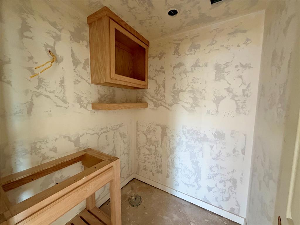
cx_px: 150
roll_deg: -0.3
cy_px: 112
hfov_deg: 102.1
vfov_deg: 85.7
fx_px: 121
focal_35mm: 14
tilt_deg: -5.7
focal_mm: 2.22
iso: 320
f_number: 2.2
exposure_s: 1/64
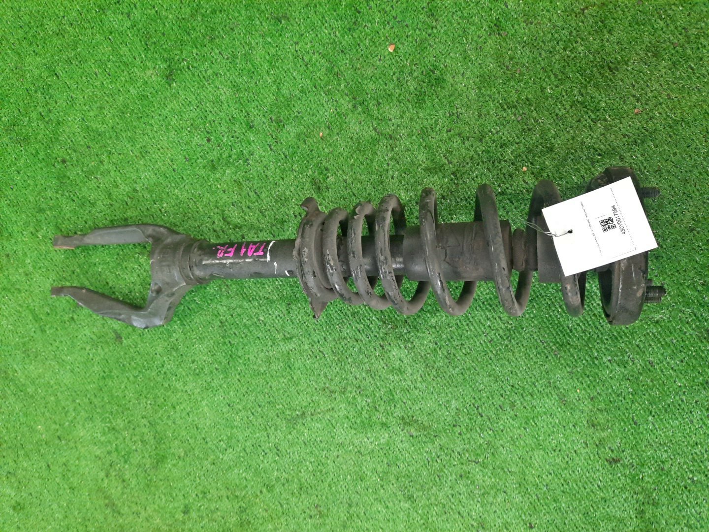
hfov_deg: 69.4
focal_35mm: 25
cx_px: 354
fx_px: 512
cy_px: 266
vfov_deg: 54.9
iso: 357
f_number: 2
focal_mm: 4.6
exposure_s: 1/50
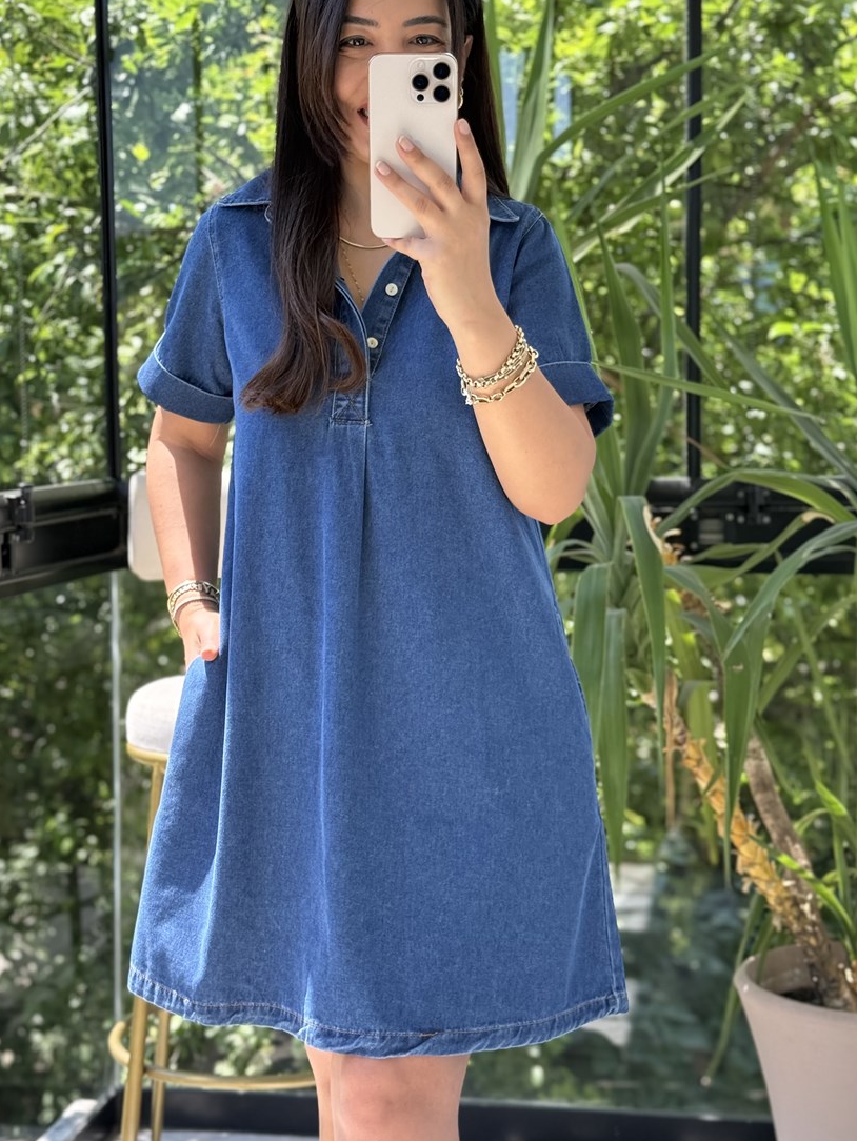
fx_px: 1946
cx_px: 445
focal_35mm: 59
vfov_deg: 32.6
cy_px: 489
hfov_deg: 24.8
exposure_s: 1/327
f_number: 1.78
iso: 80
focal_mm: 6.76
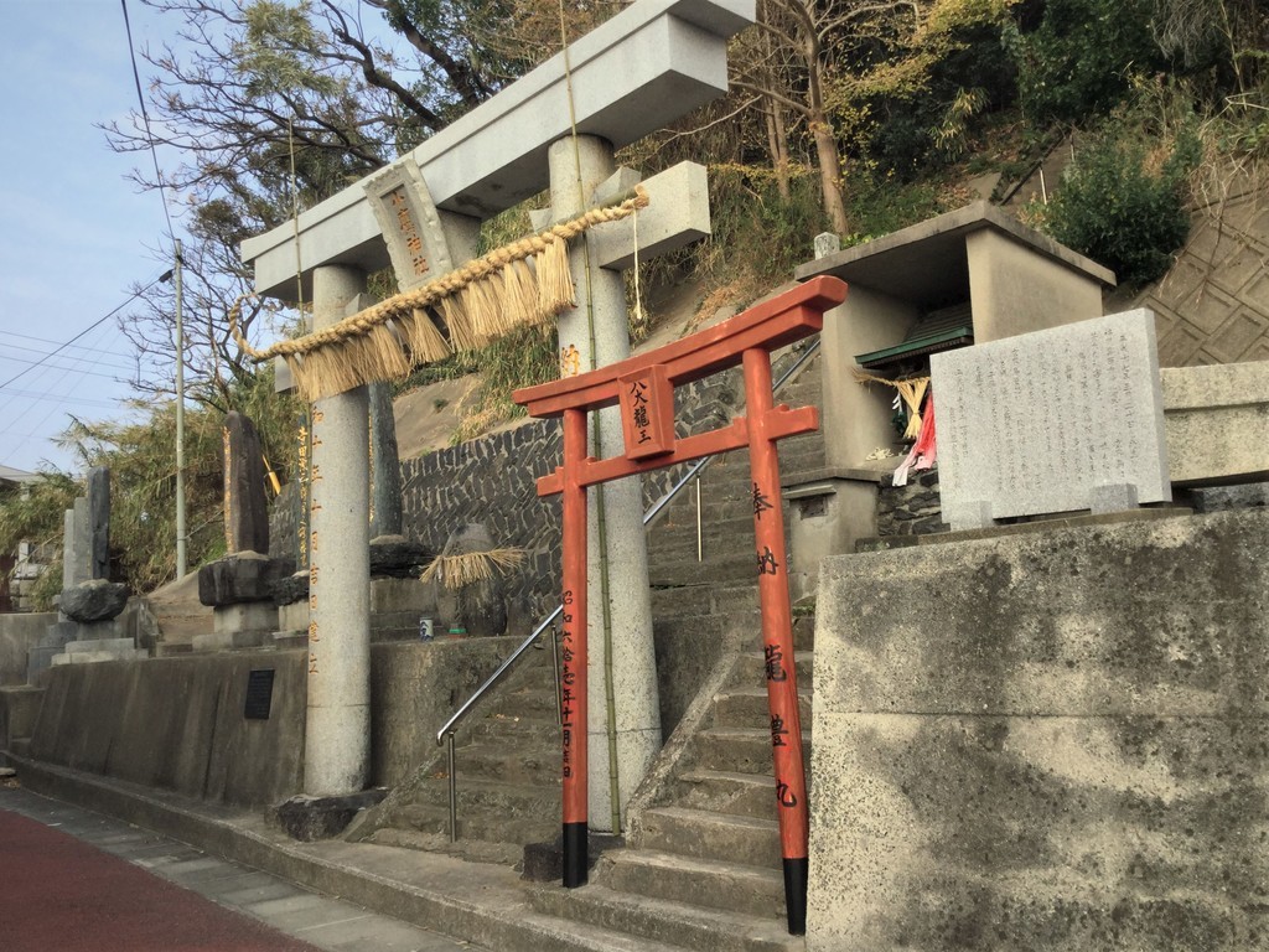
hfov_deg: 58.4
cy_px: 476
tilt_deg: +7.0
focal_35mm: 31
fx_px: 1136
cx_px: 634
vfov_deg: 45.4
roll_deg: +1.4
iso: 25
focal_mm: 3.3
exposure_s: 1/468
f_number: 2.4
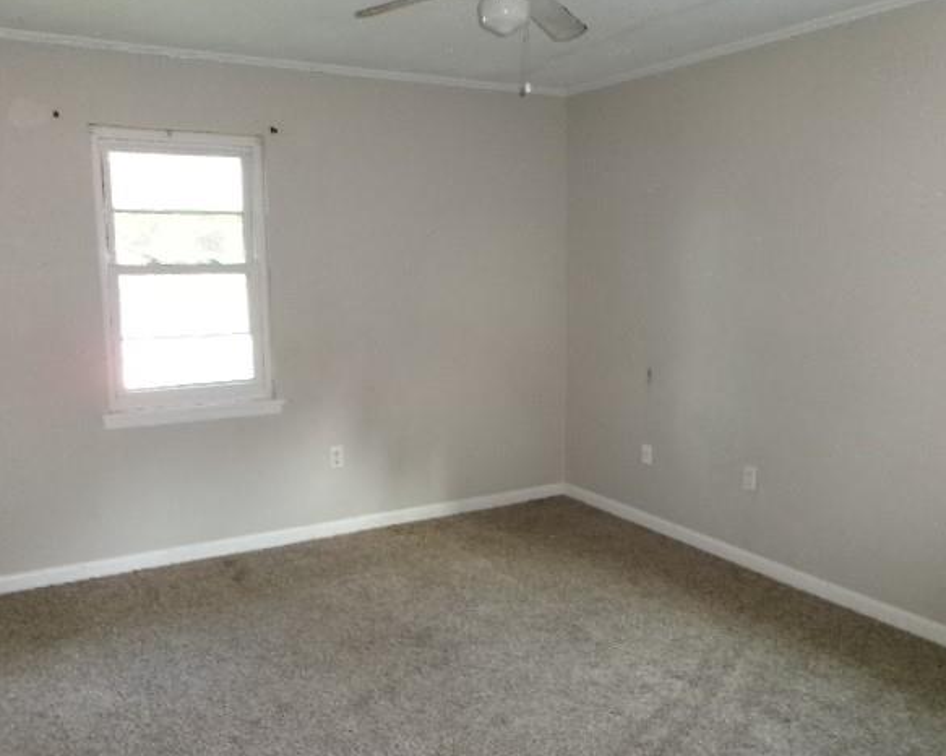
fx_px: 840
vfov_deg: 48.5
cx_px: 466
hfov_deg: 58.8
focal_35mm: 30
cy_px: 380
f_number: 3.9
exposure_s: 1/34
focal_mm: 5.1
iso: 663
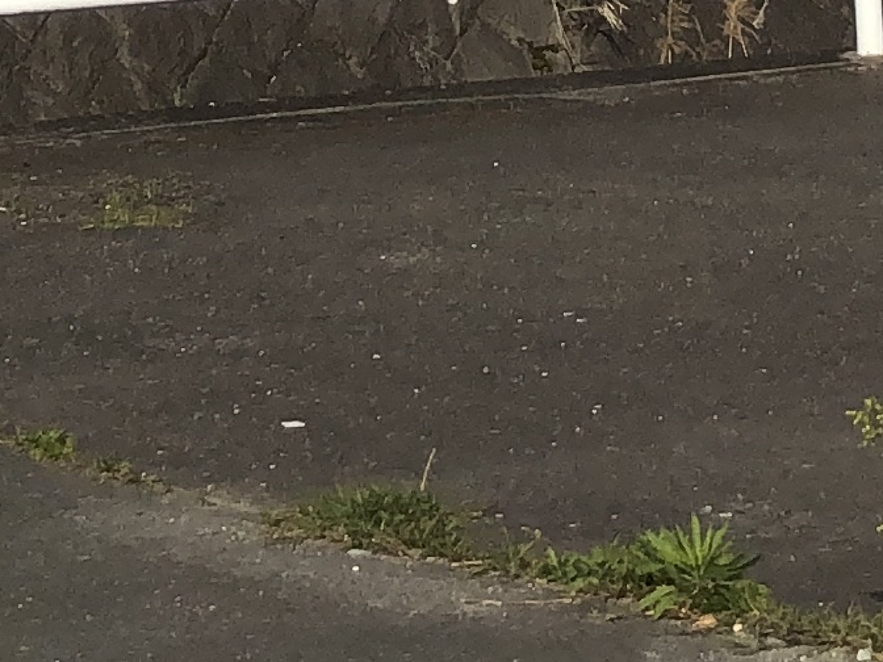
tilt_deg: +13.9
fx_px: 4285
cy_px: -1193
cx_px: 583
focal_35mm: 168
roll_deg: +1.3
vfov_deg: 7.9
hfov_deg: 11.8
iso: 20
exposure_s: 1/3205
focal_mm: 4
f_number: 1.8
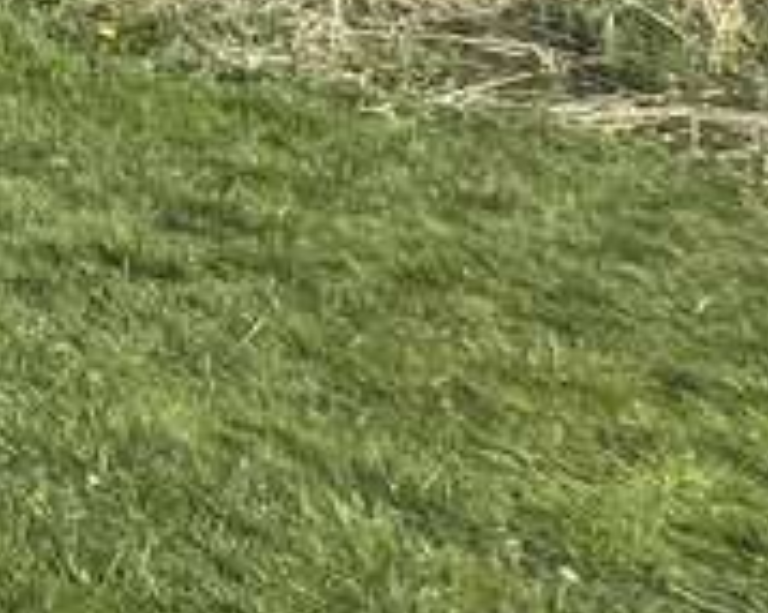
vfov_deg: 14.9
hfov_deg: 10.2
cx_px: -1768
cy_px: -604
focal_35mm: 85
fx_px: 1931
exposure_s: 1/1155
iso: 32
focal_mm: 1.57
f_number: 1.8
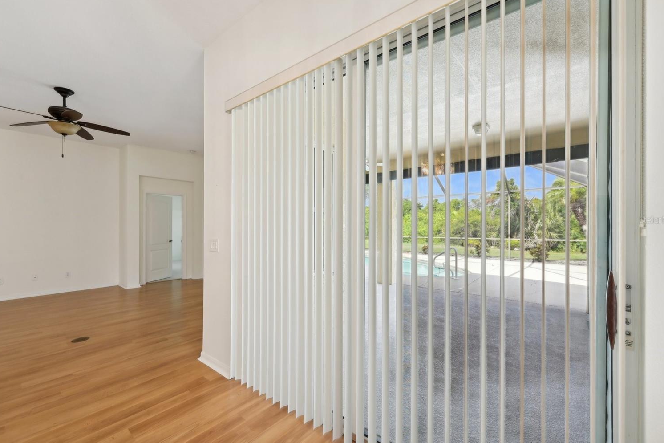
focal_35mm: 15
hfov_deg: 100.4
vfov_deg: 77.3
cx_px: 323
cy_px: 220
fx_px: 277
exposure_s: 1/100
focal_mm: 14
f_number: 8
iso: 400
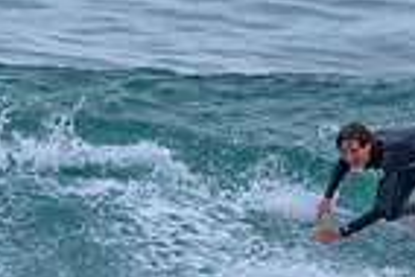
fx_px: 28929
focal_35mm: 2507
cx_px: 536
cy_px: 212
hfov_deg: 0.8
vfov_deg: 0.5
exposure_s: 1/2000
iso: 1100
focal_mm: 500
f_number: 5.6
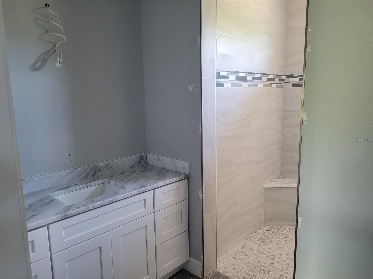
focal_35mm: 26
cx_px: 186
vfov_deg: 53.1
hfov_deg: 67.3
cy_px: 140
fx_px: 280
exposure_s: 1/40
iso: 250
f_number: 1.8
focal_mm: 5.4
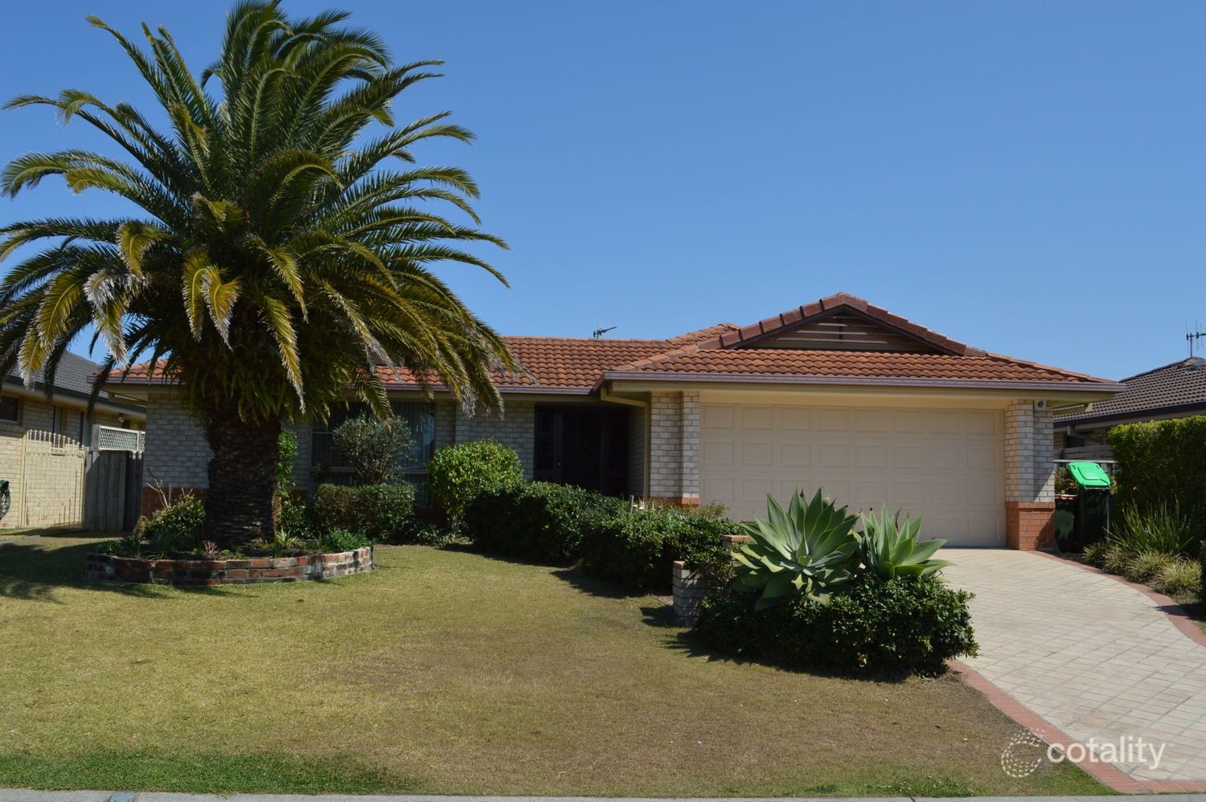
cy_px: 401
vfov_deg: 39.9
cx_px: 603
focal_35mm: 33
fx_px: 1105
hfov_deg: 57.3
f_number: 10
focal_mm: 22
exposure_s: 1/400
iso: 200
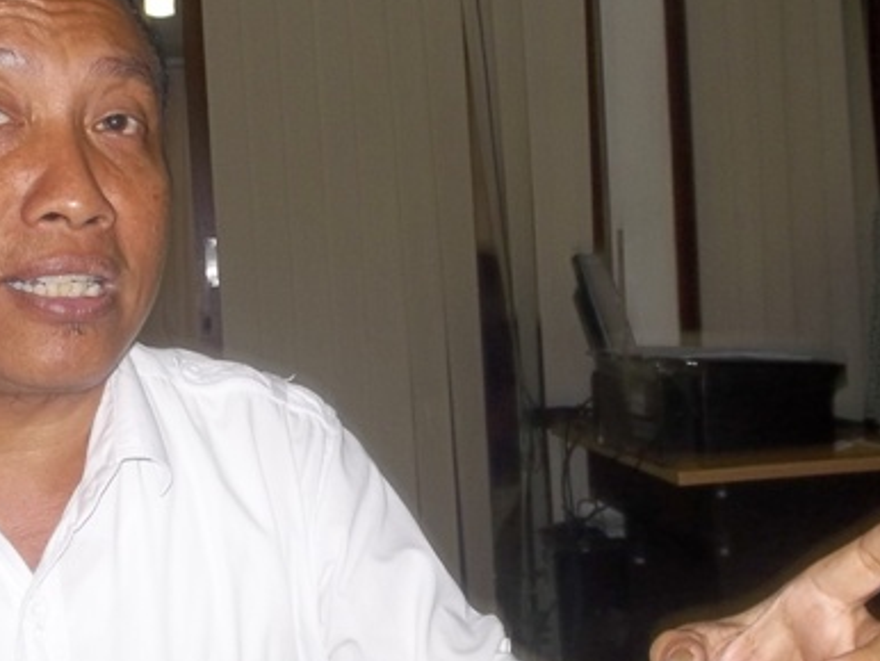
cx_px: 355
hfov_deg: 39.5
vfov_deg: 30.3
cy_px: 312
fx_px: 1221
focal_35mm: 48
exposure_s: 1/30
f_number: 3.3
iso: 160
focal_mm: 4.1
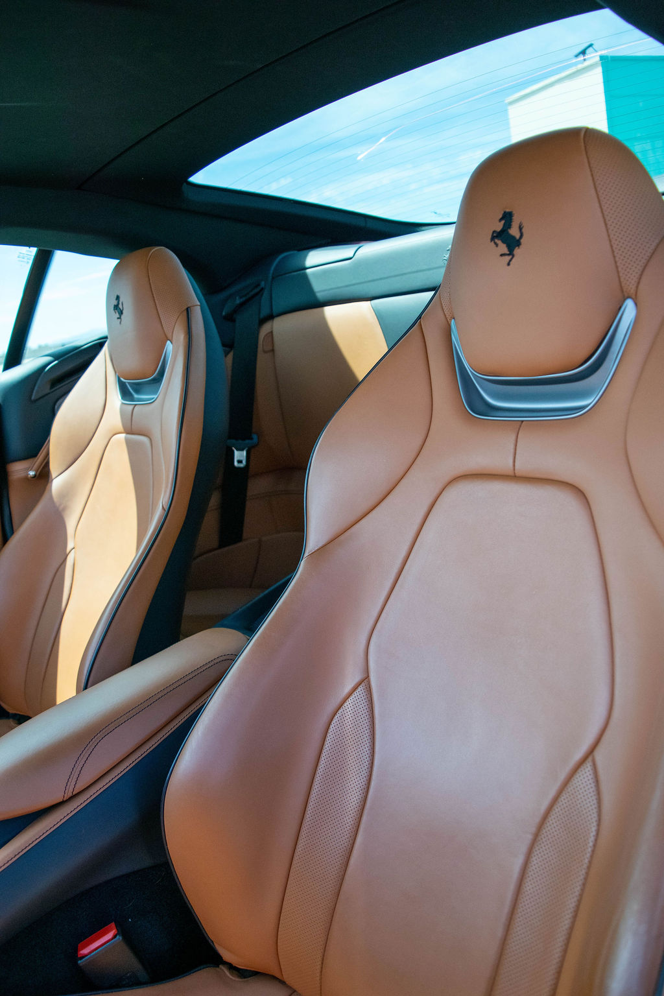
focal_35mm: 27
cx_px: 332
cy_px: 498
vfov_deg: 67.4
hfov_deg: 47.9
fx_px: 747
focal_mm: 18
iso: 560
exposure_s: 1/1000
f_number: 4
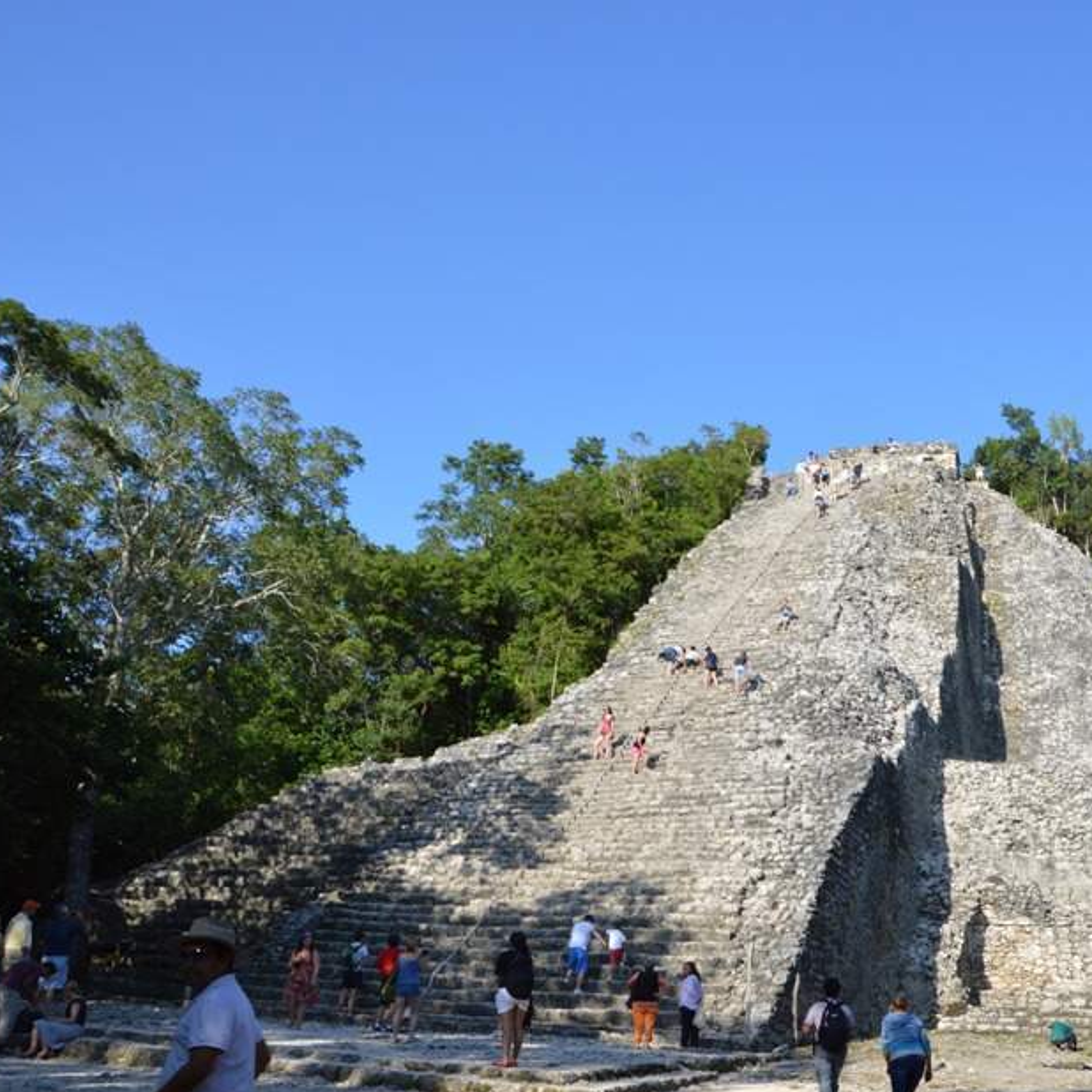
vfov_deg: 43.8
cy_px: 598
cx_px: 829
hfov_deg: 42.4
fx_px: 1356
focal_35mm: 38
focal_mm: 18
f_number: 7.1
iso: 100
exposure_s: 1/200
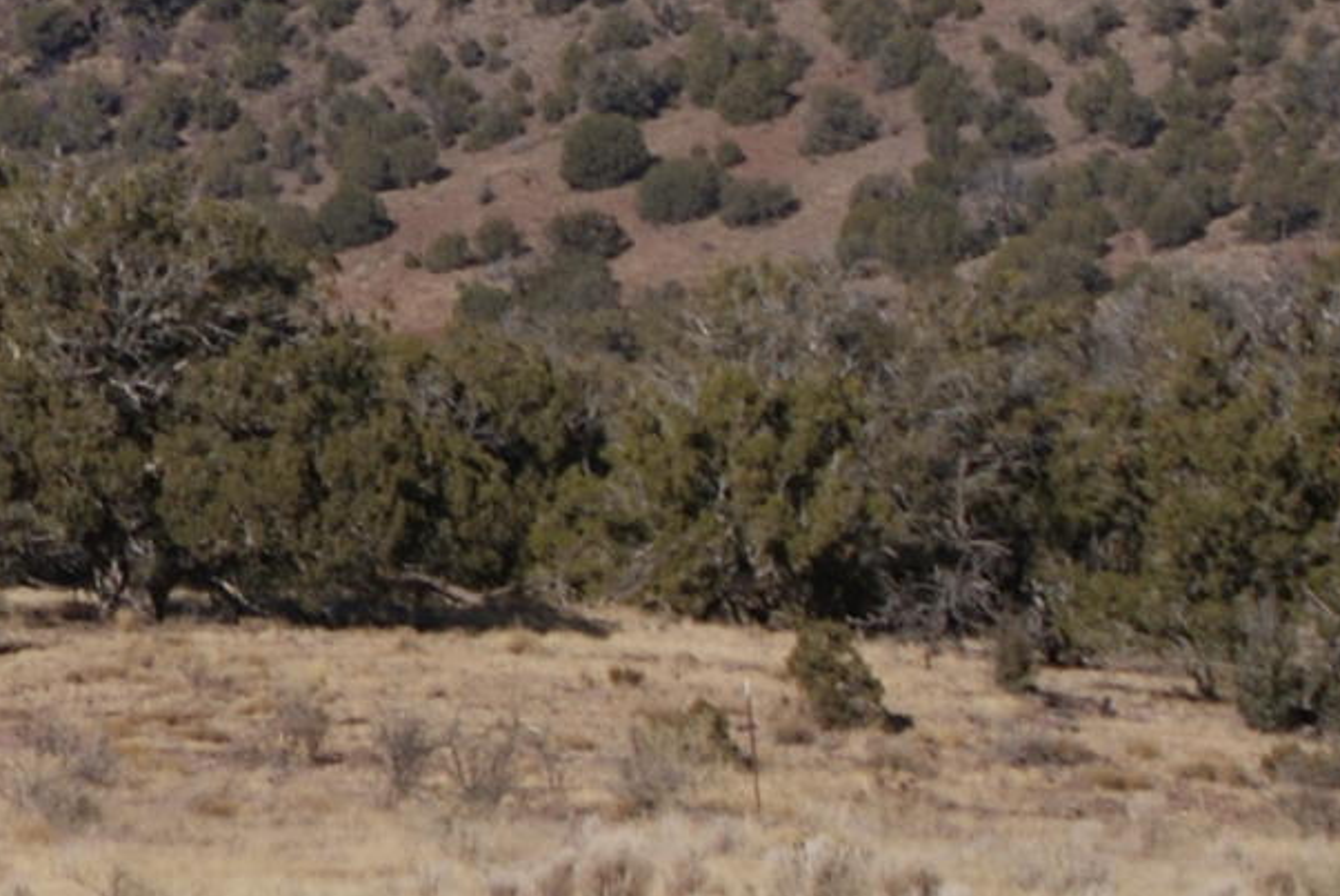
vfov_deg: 3.1
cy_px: -56
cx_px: -1596
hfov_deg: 4.5
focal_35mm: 448
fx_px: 16687
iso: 100
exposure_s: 1/200
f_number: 13
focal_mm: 60
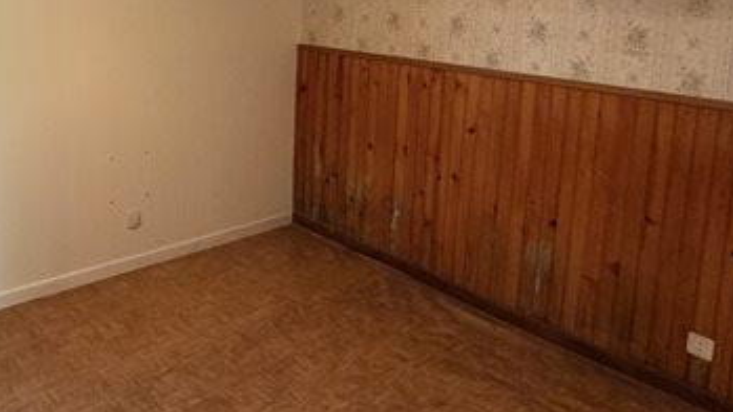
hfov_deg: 55.1
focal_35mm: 35
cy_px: 76
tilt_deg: -9.8
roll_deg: +0.9
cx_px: 225
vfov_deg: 32.6
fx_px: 680
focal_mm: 2.22
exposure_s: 1/50
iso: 320
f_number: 2.2
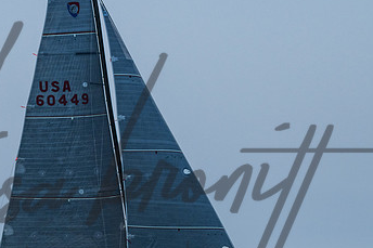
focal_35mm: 457
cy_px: 237
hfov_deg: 4.5
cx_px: 147
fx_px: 4733
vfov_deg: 3.0
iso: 250
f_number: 6.3
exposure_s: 1/2000
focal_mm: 180
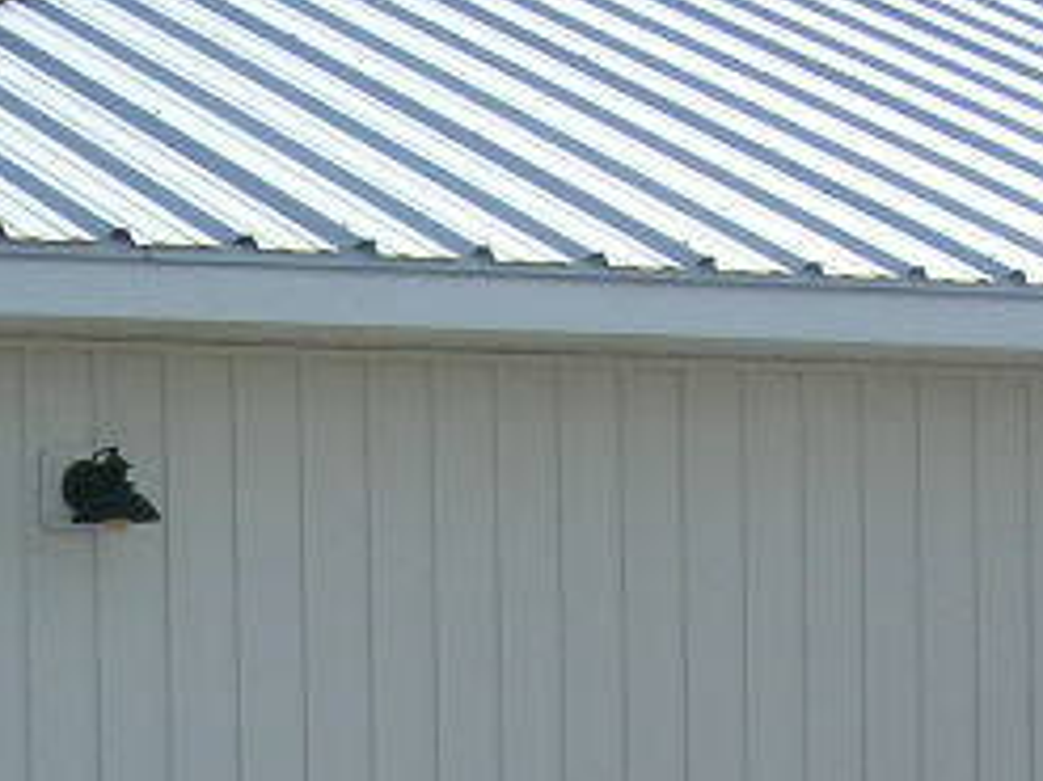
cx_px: 59
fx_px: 4246
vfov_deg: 10.3
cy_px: 963
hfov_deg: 13.8
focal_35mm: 141
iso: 50
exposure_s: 1/432
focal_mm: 5.7
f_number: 4.9
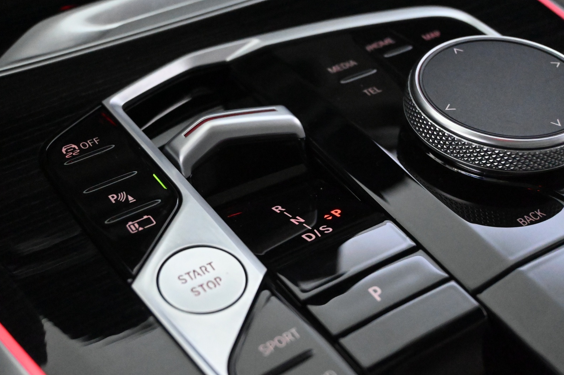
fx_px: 861
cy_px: 191
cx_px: 283
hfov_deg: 36.3
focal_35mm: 55
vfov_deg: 24.6
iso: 14400
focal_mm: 36
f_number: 5.3
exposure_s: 1/60
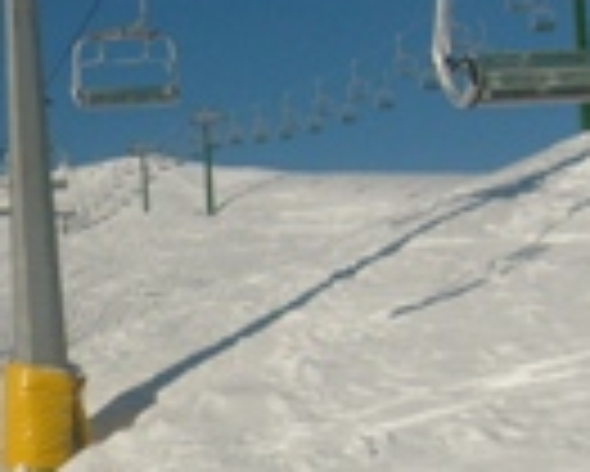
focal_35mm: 123
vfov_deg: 12.3
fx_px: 2149
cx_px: -119
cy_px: 528
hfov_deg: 15.1
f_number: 7.1
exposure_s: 1/1000
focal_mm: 5.8
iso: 80
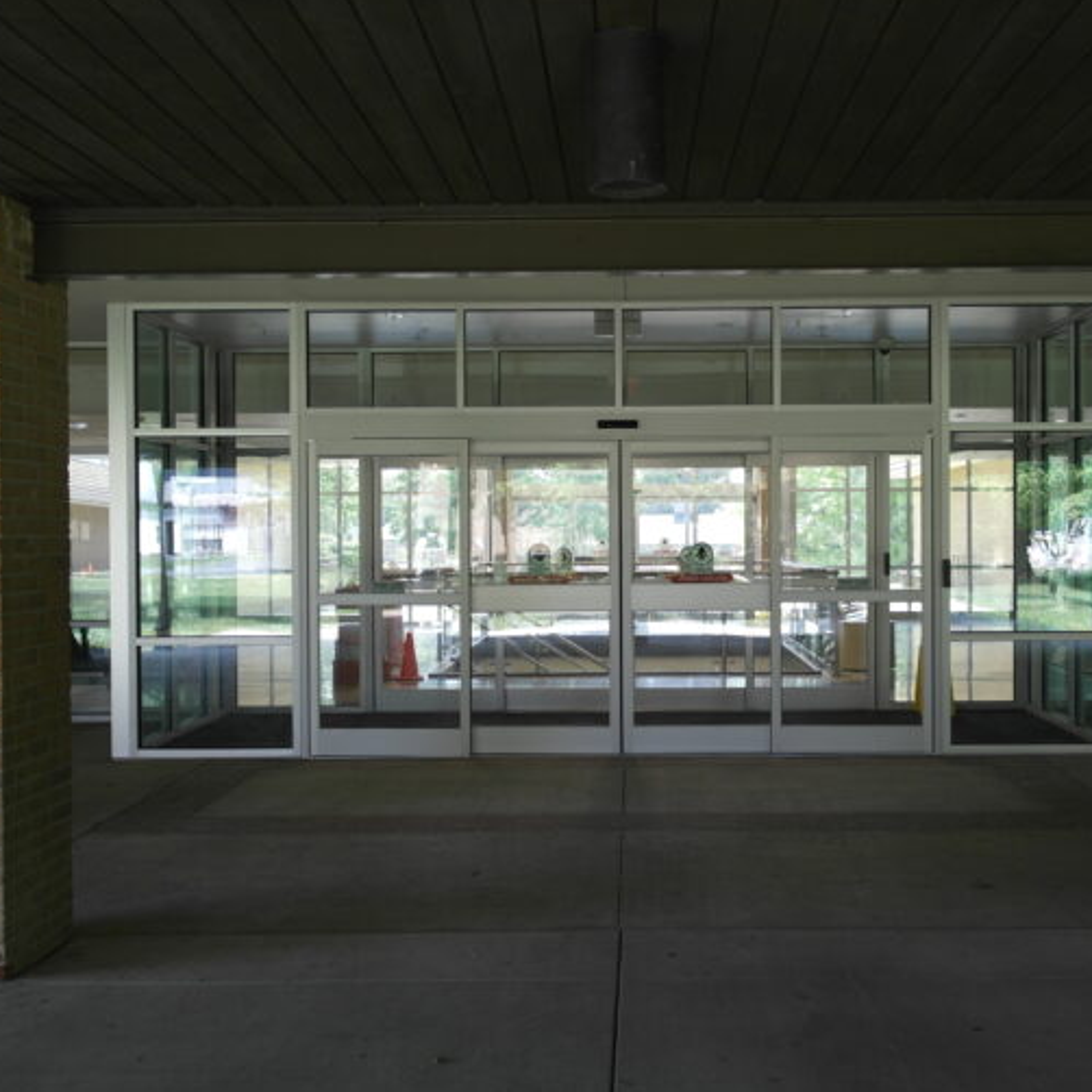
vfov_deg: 42.8
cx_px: 629
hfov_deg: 42.7
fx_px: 1392
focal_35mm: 39
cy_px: 544
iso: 100
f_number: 3.5
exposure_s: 1/80
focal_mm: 20
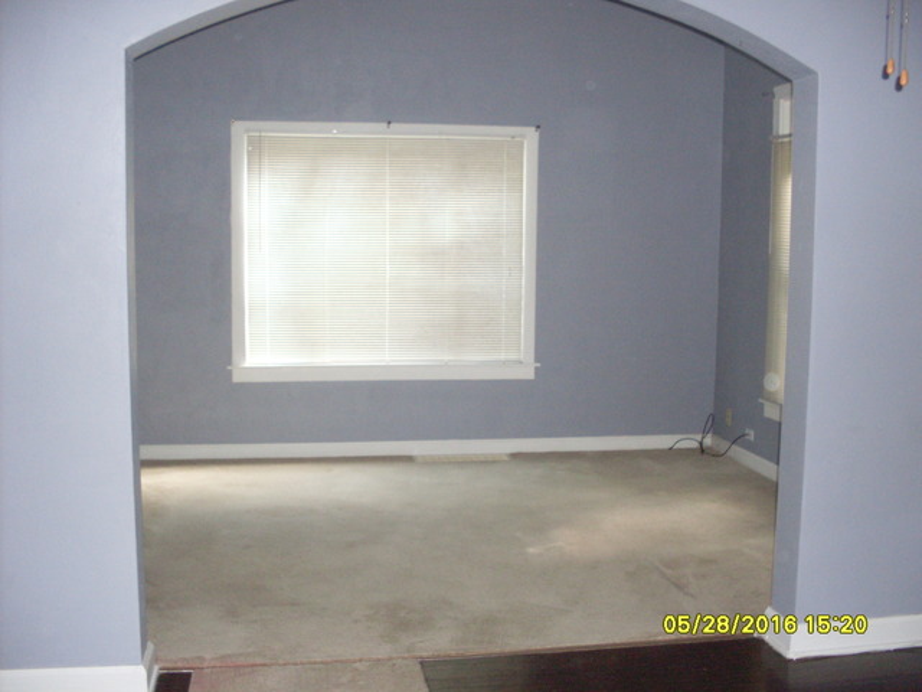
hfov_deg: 49.0
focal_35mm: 38
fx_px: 1012
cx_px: 461
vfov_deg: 37.7
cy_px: 346
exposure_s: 1/45
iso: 240
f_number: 2.8
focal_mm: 6.3
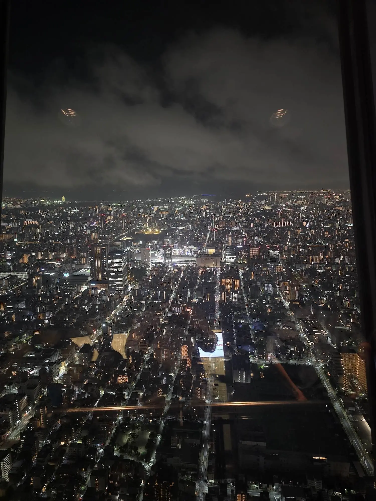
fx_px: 333
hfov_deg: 58.9
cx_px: 188
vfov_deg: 73.9
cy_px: 250
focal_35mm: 23
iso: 1250
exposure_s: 1/20
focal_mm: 6.3
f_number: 1.7
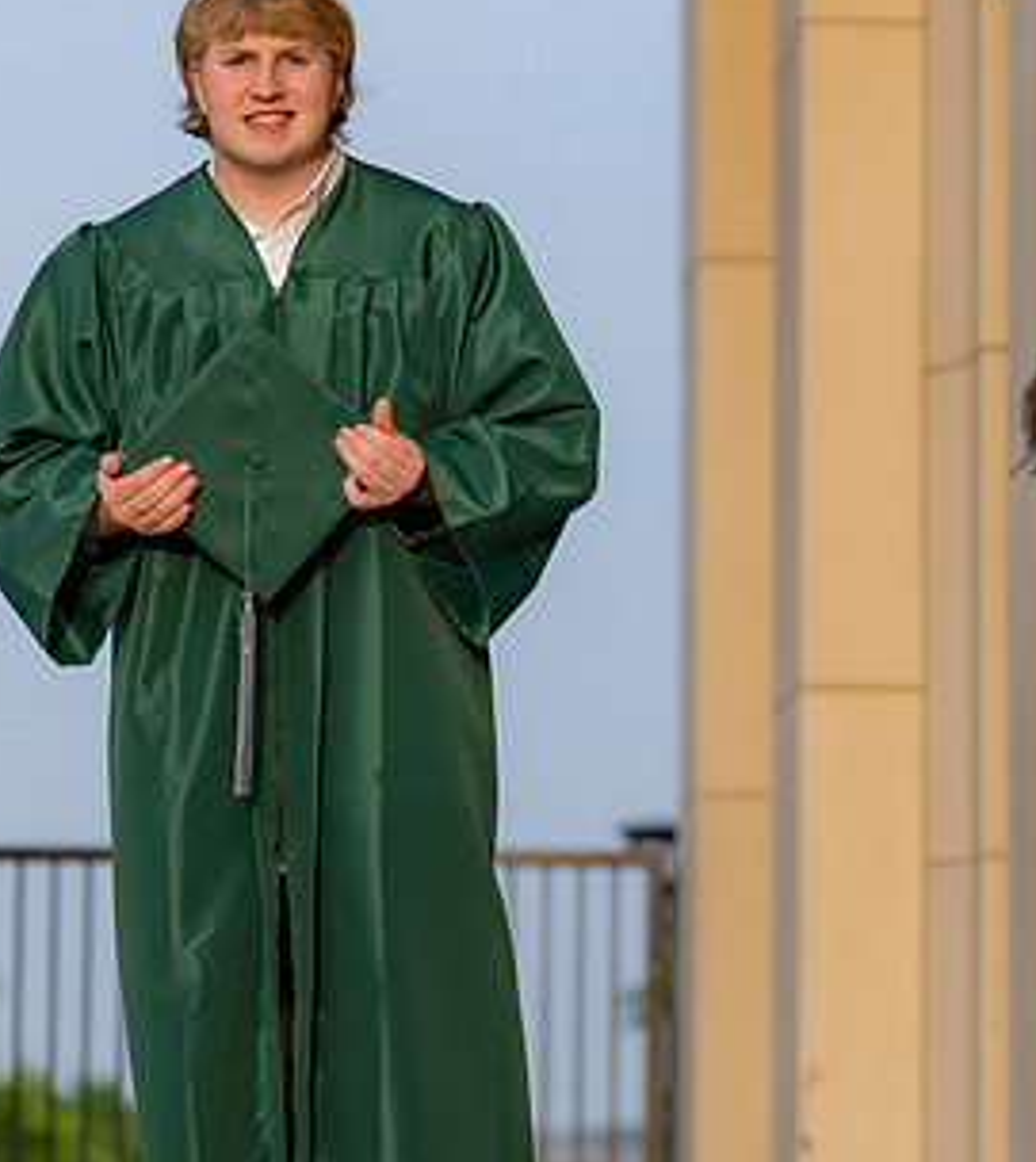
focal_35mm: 230
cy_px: 612
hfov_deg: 7.2
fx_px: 8276
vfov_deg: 8.0
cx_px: 360
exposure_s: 1/640
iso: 100
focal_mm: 94
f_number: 2.8
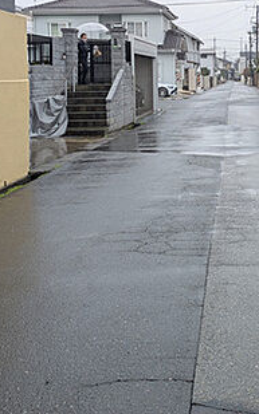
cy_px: 104
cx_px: 224
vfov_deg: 38.6
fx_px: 576
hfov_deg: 24.7
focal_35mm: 51
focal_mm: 4.53
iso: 31
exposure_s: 1/387
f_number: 1.7
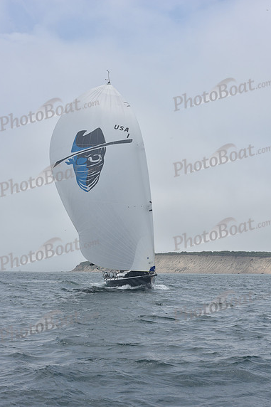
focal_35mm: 71
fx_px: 802
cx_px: 136
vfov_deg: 28.5
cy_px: 206
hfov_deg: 19.2
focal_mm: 70
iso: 250
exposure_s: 1/800
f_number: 13
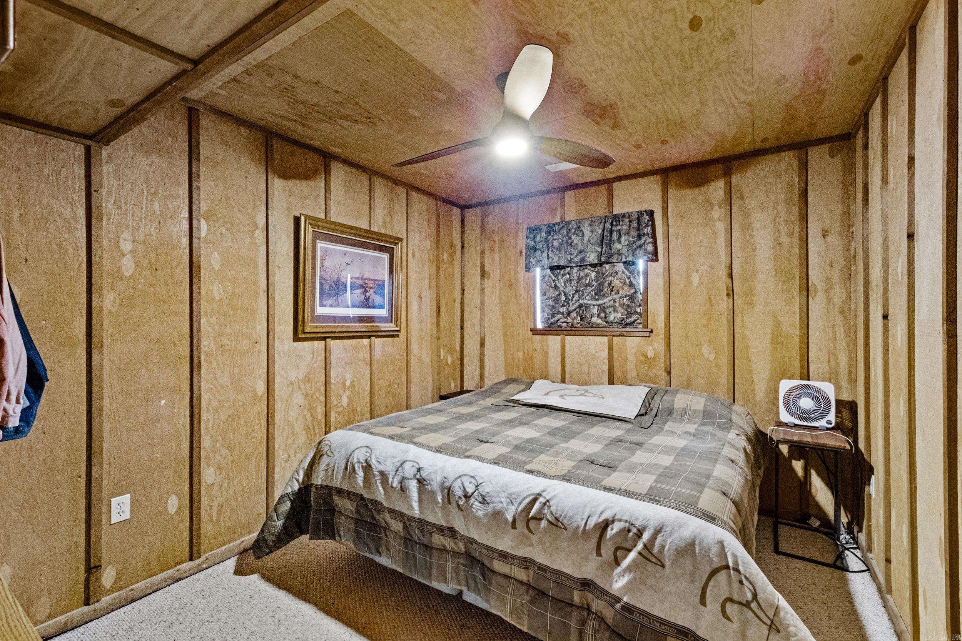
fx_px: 401
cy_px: 320
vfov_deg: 77.3
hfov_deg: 100.4
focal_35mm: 15
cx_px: 481
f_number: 8
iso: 1600
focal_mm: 10
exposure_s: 1
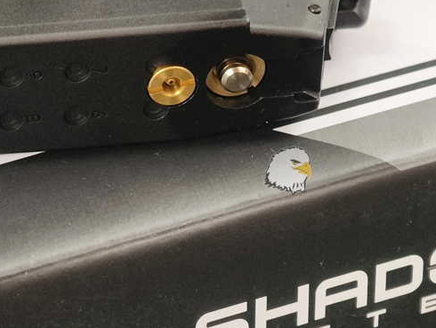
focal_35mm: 208
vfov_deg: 7.1
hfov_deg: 9.4
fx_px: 2624
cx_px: -28
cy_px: 51
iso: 768
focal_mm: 22.48
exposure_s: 1/12
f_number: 2.67
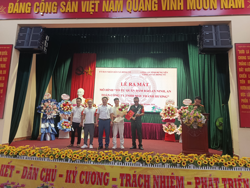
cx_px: 125
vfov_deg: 56.8
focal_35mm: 24
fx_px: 173
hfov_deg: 71.6
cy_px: 94
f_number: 1.7
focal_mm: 5.24
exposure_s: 1/100
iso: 369
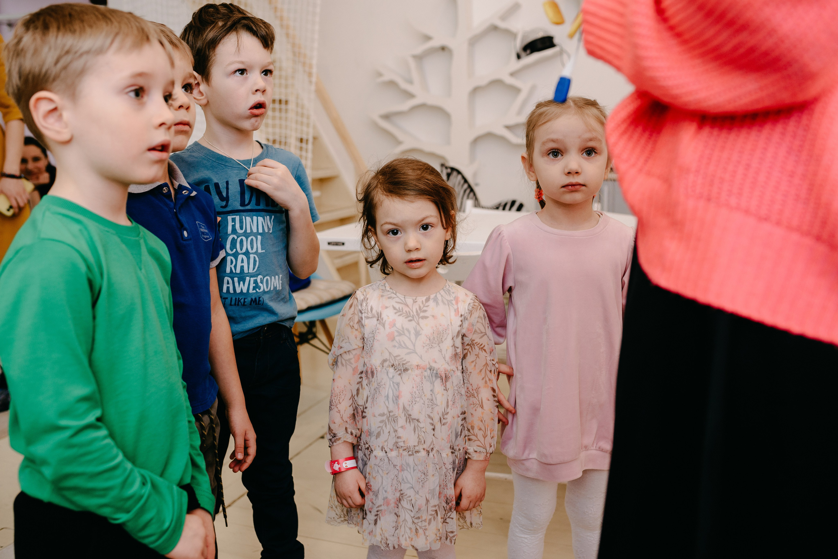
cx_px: 419
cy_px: 280
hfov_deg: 54.4
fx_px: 815
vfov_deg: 37.9
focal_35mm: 35
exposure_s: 1/160
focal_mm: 35
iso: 400
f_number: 3.2
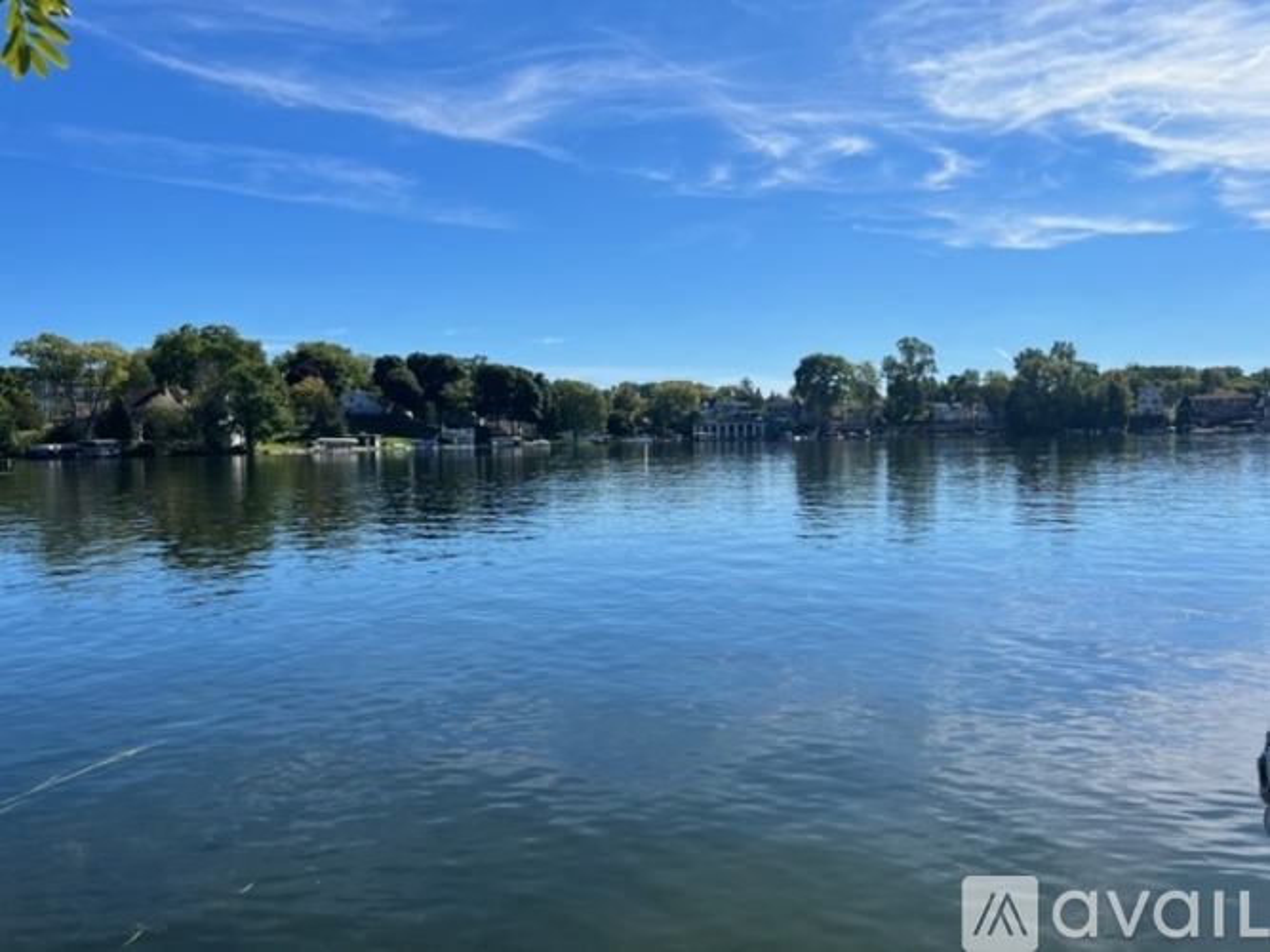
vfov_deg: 53.0
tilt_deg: -2.7
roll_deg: +0.5
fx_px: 954
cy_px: 476
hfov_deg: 67.3
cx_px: 635
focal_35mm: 26
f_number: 1.5
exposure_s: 1/5882
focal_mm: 5.7
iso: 50
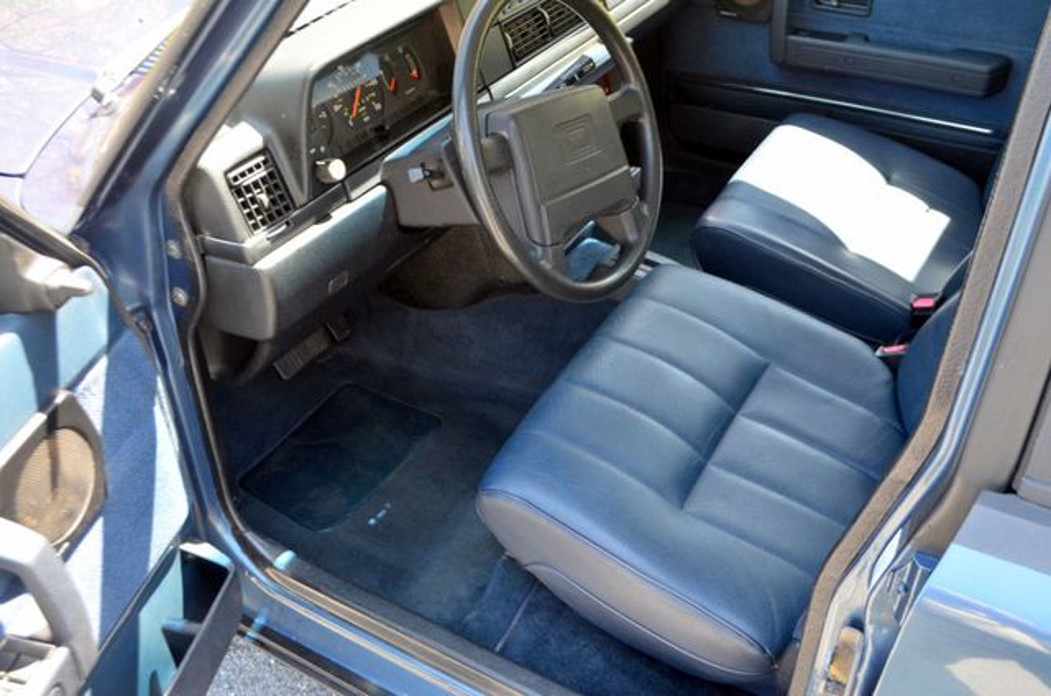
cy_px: 348
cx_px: 526
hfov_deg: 57.3
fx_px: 961
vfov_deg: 39.8
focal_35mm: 33
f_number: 5
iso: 400
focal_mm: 22
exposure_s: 1/100
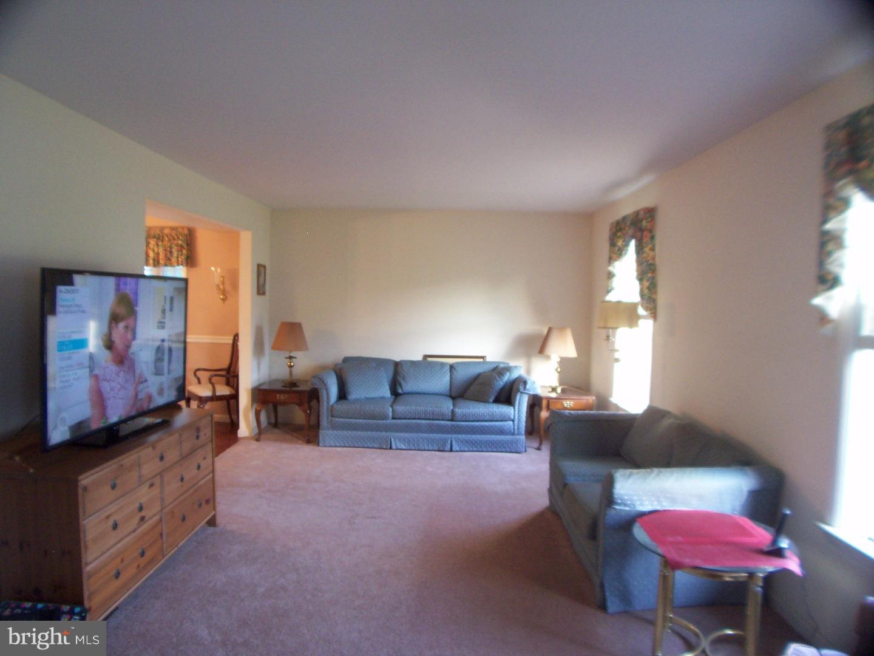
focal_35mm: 34
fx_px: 858
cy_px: 328
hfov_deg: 54.0
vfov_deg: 41.8
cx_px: 437
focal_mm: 5.6
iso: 160
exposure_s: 1/13.2
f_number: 2.7
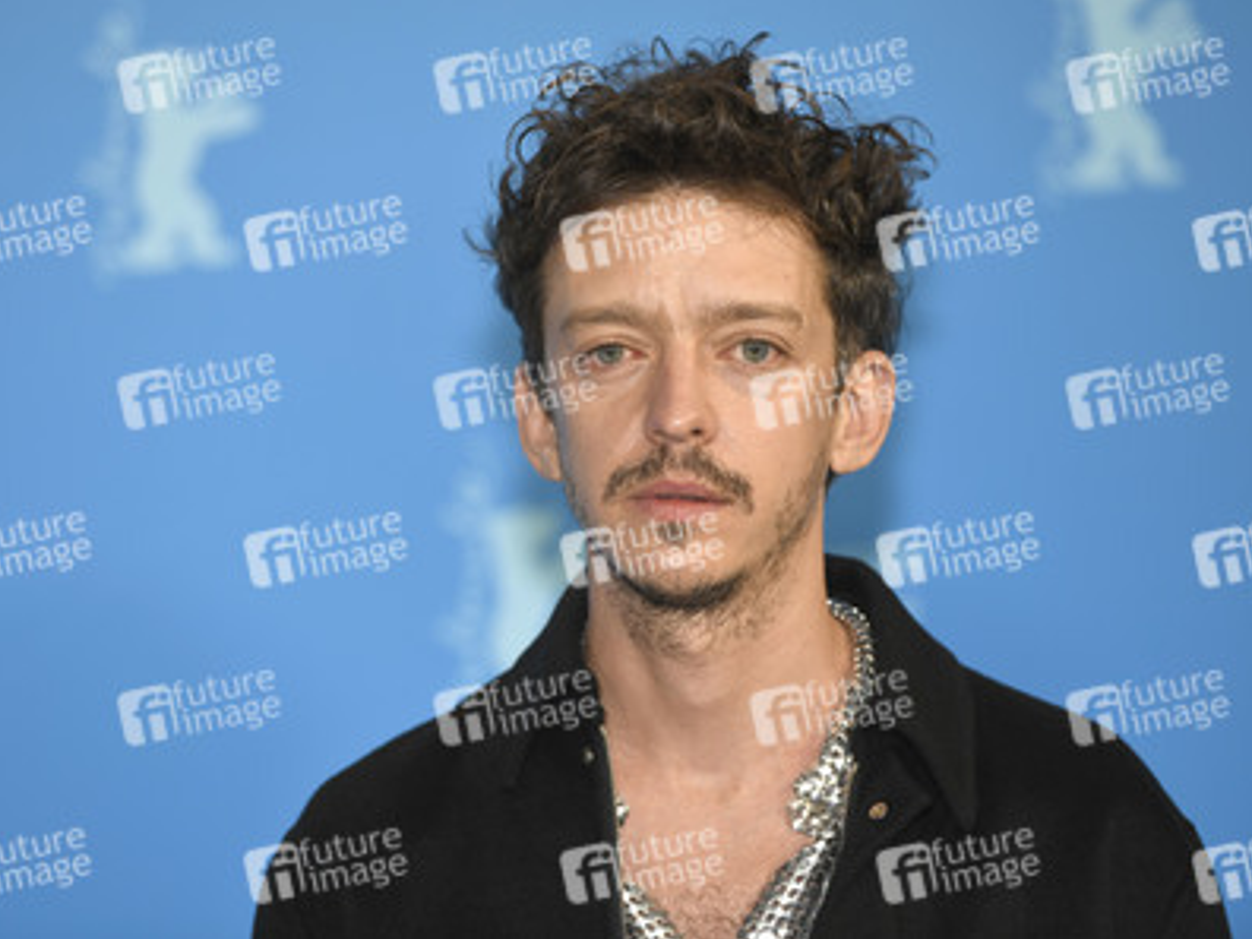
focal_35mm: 219
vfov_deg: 6.8
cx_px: 558
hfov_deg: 9.0
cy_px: 471
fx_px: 7921
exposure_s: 1/400
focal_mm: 200
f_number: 3.5
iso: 640
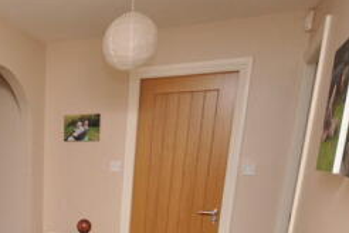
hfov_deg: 42.6
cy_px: 259
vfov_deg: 29.9
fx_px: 388
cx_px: 10
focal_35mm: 40
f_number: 4
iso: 800
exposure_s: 1/60
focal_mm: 10
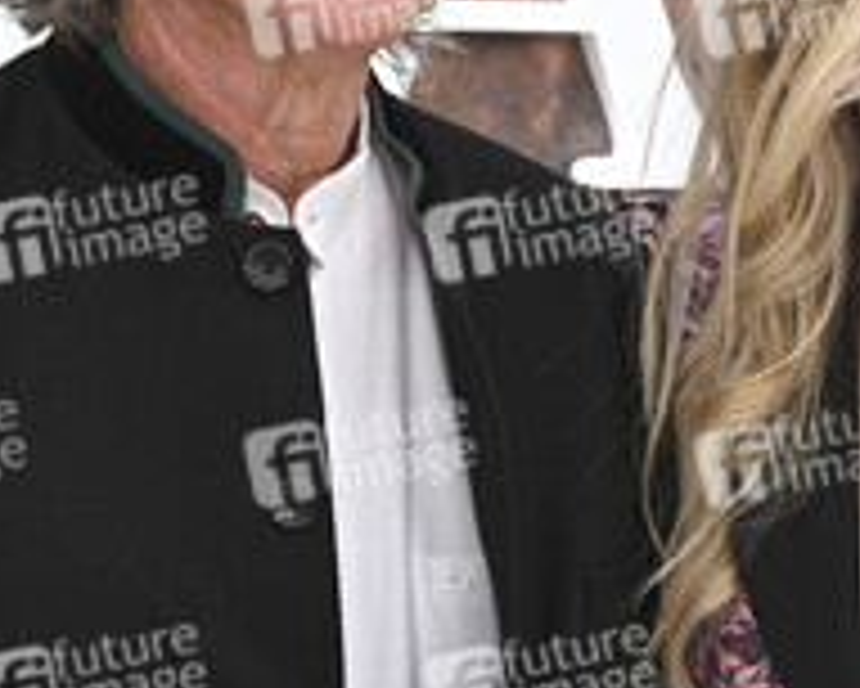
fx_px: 5806
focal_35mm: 228
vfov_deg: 6.8
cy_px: 117
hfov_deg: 8.4
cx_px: 871
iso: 250
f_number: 7.1
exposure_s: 1/320
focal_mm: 103
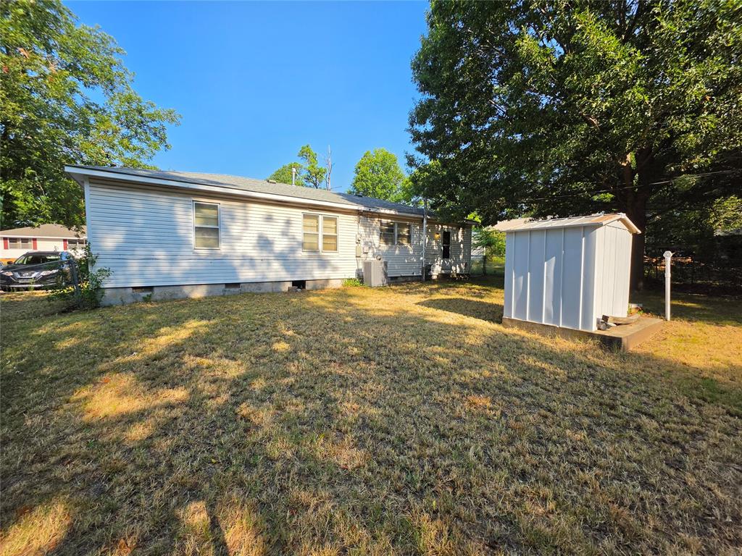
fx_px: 279
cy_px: 278
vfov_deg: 89.9
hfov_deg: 106.2
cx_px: 371
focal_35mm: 13
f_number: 1.9
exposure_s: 1/1336
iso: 32
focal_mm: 2.2
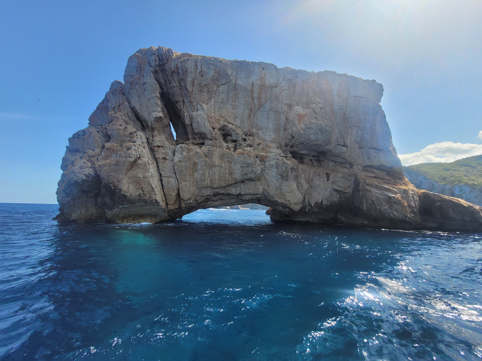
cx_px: 241
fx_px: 181
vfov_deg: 89.9
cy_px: 180
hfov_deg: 106.2
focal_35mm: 13
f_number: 2.2
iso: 40
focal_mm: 1.74
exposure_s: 1/1192
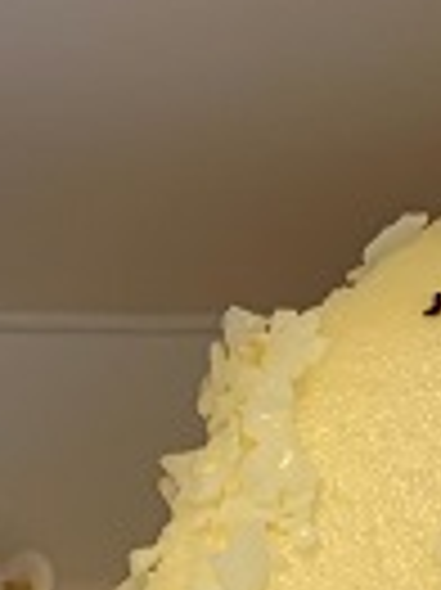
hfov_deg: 7.1
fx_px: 3539
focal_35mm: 208
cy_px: 1036
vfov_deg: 9.1
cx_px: 245
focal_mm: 4.25
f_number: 1.8
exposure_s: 1/60
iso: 125
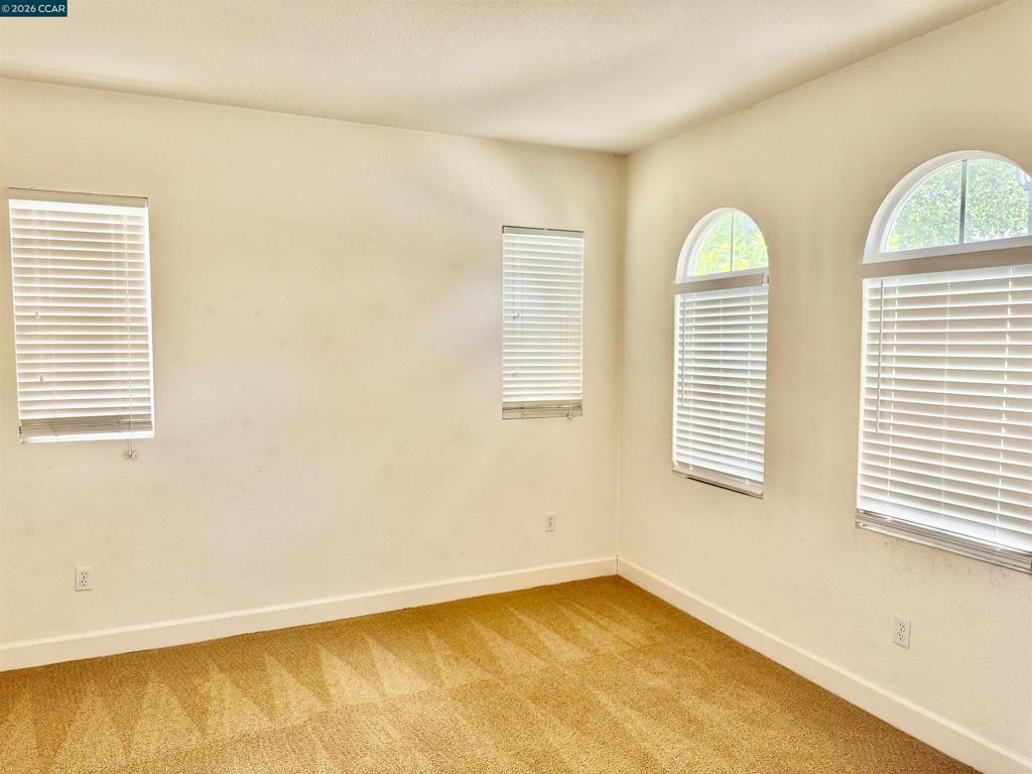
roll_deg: -0.4
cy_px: 387
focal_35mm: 24
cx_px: 516
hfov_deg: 71.6
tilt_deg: -4.5
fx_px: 716
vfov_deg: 56.8
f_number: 1.78
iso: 160
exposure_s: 1/121
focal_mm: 6.76
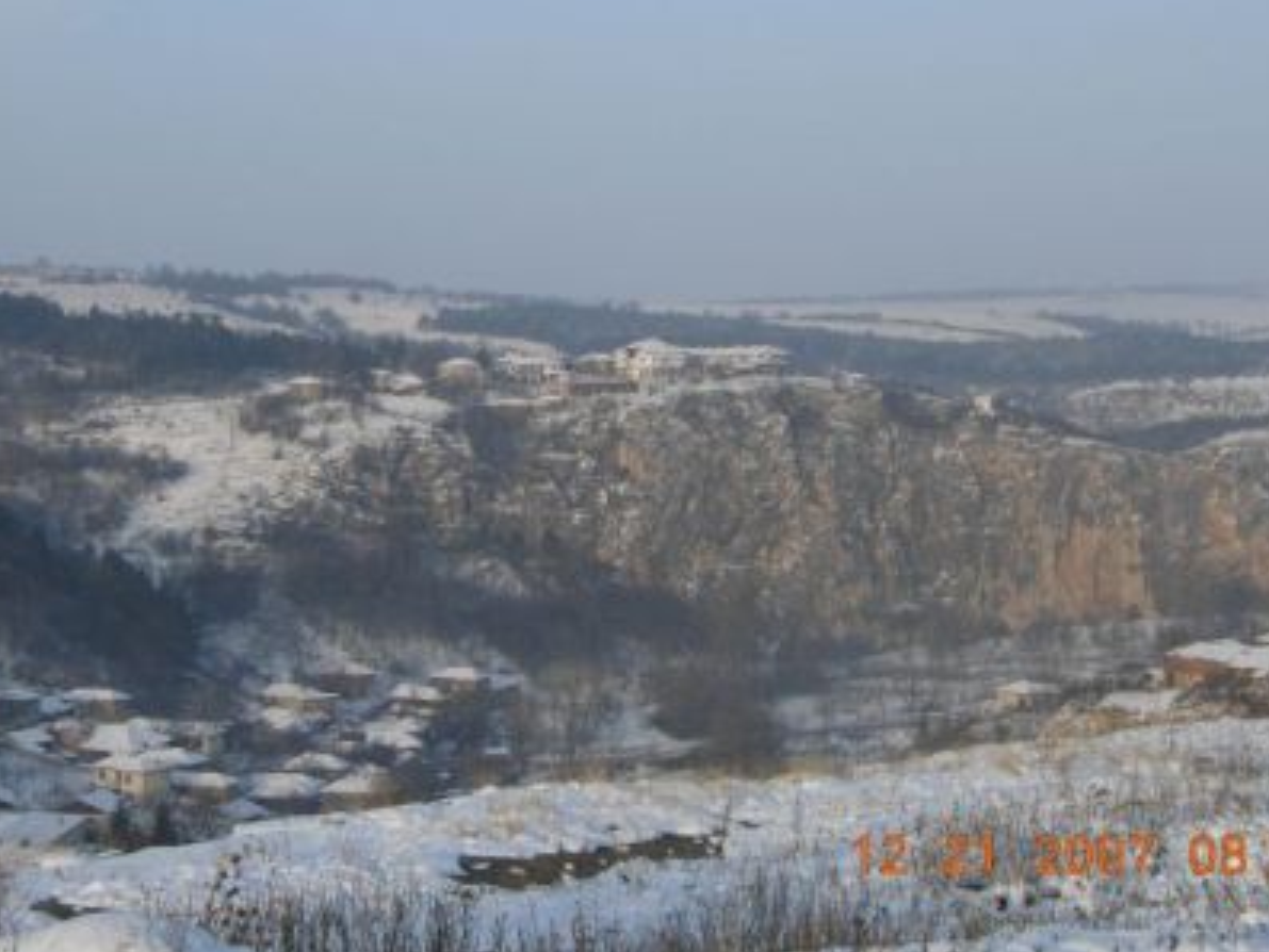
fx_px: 2860
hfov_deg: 25.0
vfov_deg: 18.9
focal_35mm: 78
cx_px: 607
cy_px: 382
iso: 50
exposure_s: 1/271
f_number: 5.5
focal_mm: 12.9
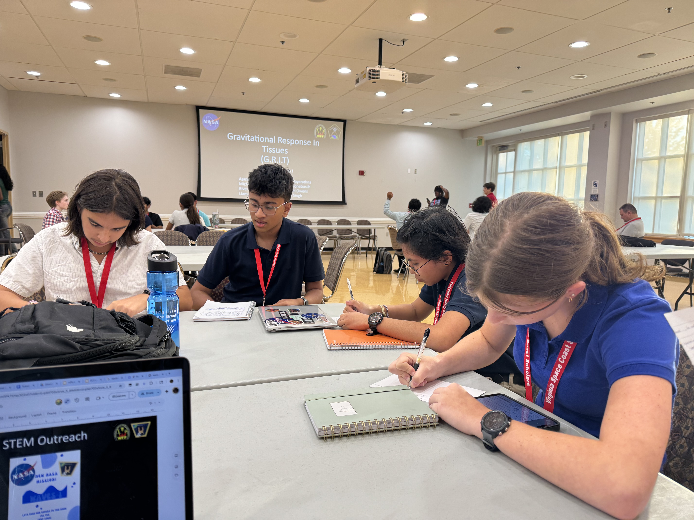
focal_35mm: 24
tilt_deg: -7.0
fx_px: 481
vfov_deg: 56.8
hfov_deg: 71.6
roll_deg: -1.9
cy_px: 260
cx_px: 347
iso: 125
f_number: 1.78
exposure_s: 1/120
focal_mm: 6.76
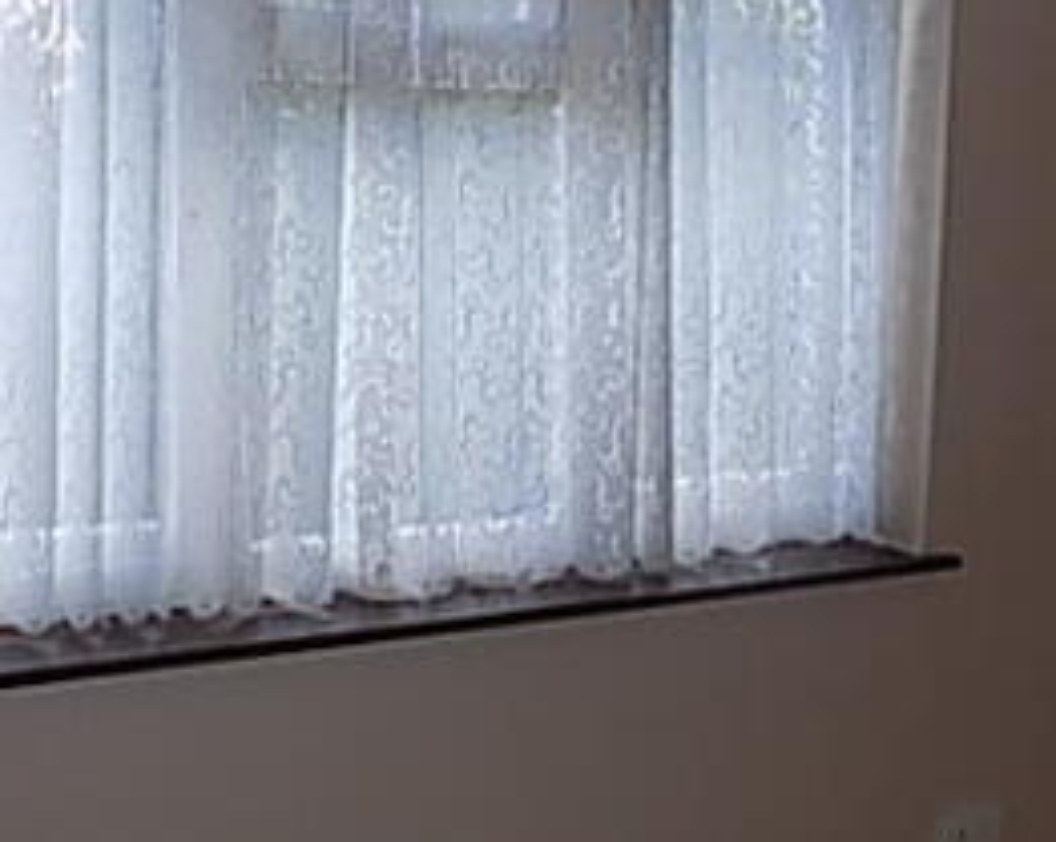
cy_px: 421
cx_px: 562
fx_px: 1561
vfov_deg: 30.2
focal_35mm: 50
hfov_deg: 37.4
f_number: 3.1
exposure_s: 1/40
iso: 80
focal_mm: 4
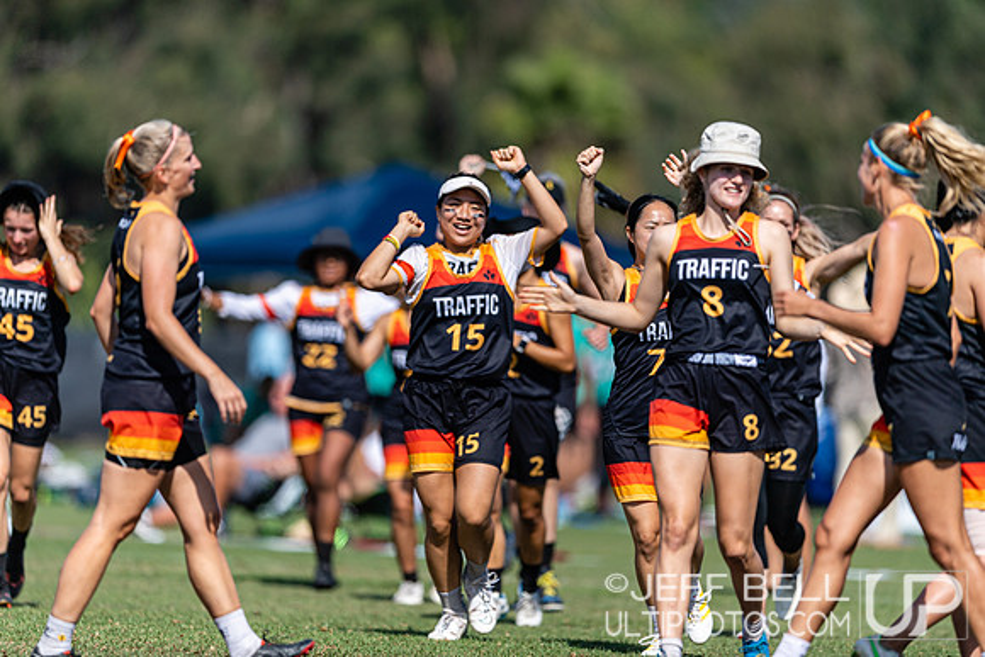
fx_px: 10946
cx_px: 492
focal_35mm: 400
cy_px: 328
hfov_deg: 5.2
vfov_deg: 3.4
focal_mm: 400
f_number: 2.8
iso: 100
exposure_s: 1/3200
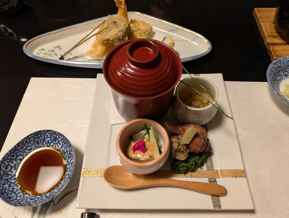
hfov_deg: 71.5
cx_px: 144
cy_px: 109
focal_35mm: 24
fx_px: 201
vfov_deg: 56.9
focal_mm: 6.9
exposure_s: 1/100
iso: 337
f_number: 1.68
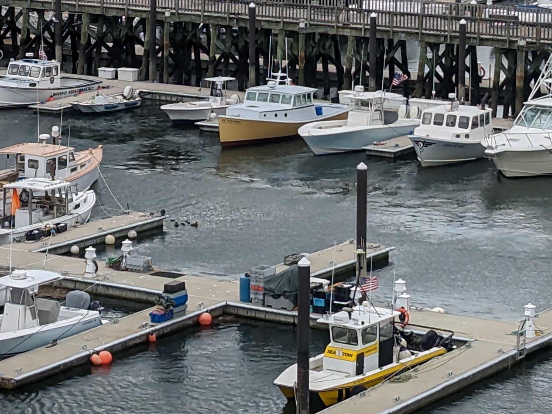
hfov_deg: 12.7
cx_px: 294
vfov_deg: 9.5
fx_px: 2472
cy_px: 43
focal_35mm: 155
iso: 44
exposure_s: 1/1689
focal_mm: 6.81
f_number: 1.85
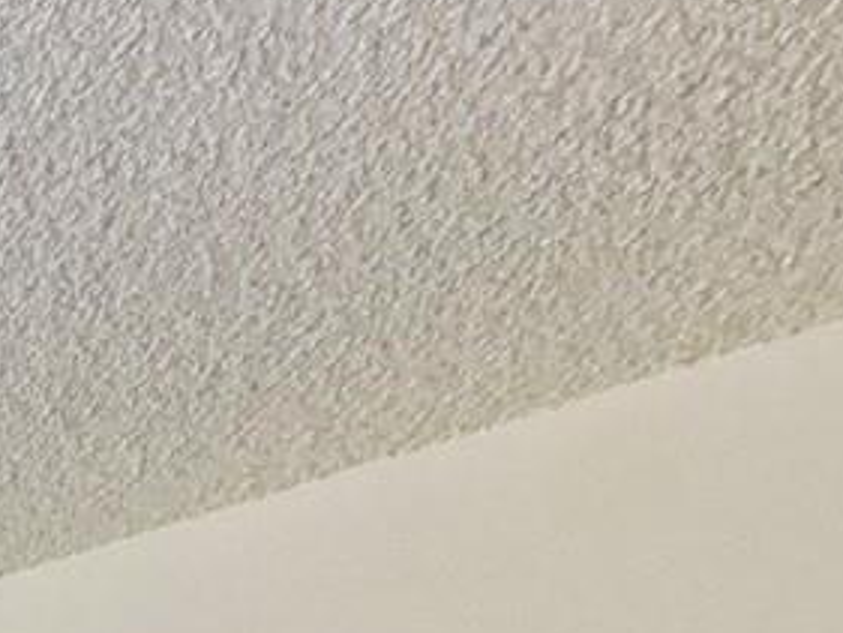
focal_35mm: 74
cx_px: -1125
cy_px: 1611
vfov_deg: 13.3
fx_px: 1803
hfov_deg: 15.5
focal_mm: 1.74
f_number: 2.2
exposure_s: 1/25
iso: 400
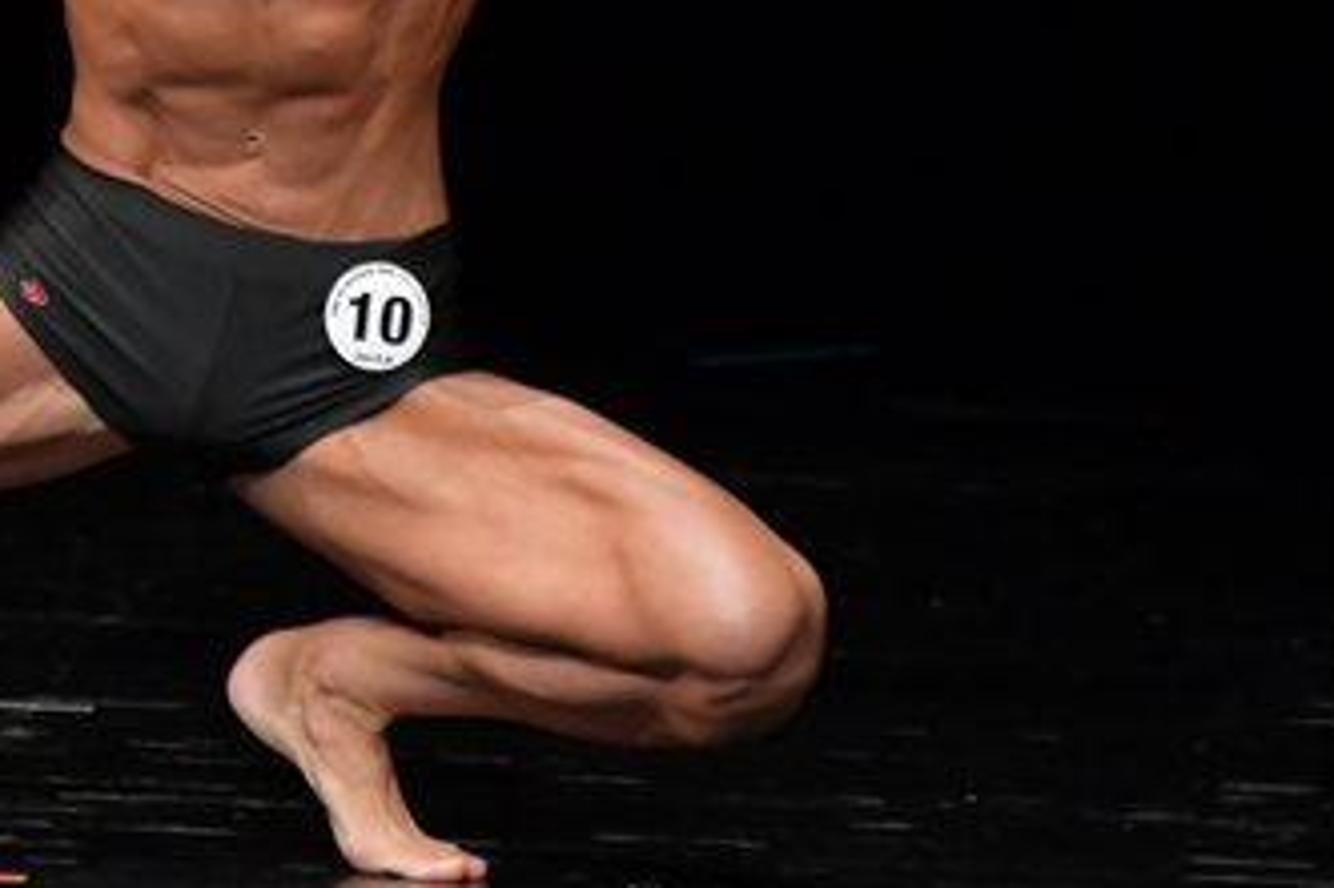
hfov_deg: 2.0
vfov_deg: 1.3
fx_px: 38850
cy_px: 4
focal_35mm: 1049
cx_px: -6
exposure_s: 1/400
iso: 3200
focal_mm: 300
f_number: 5.6
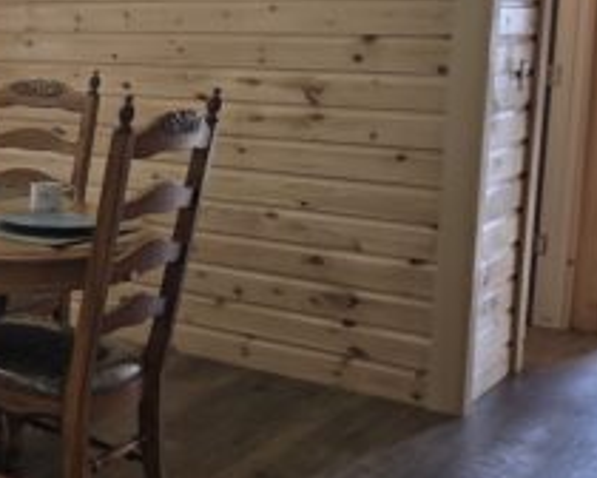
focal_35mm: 64
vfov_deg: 23.8
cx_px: -233
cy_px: 171
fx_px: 1131
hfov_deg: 24.6
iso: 50
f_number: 1.7
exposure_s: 1/120
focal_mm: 6.3
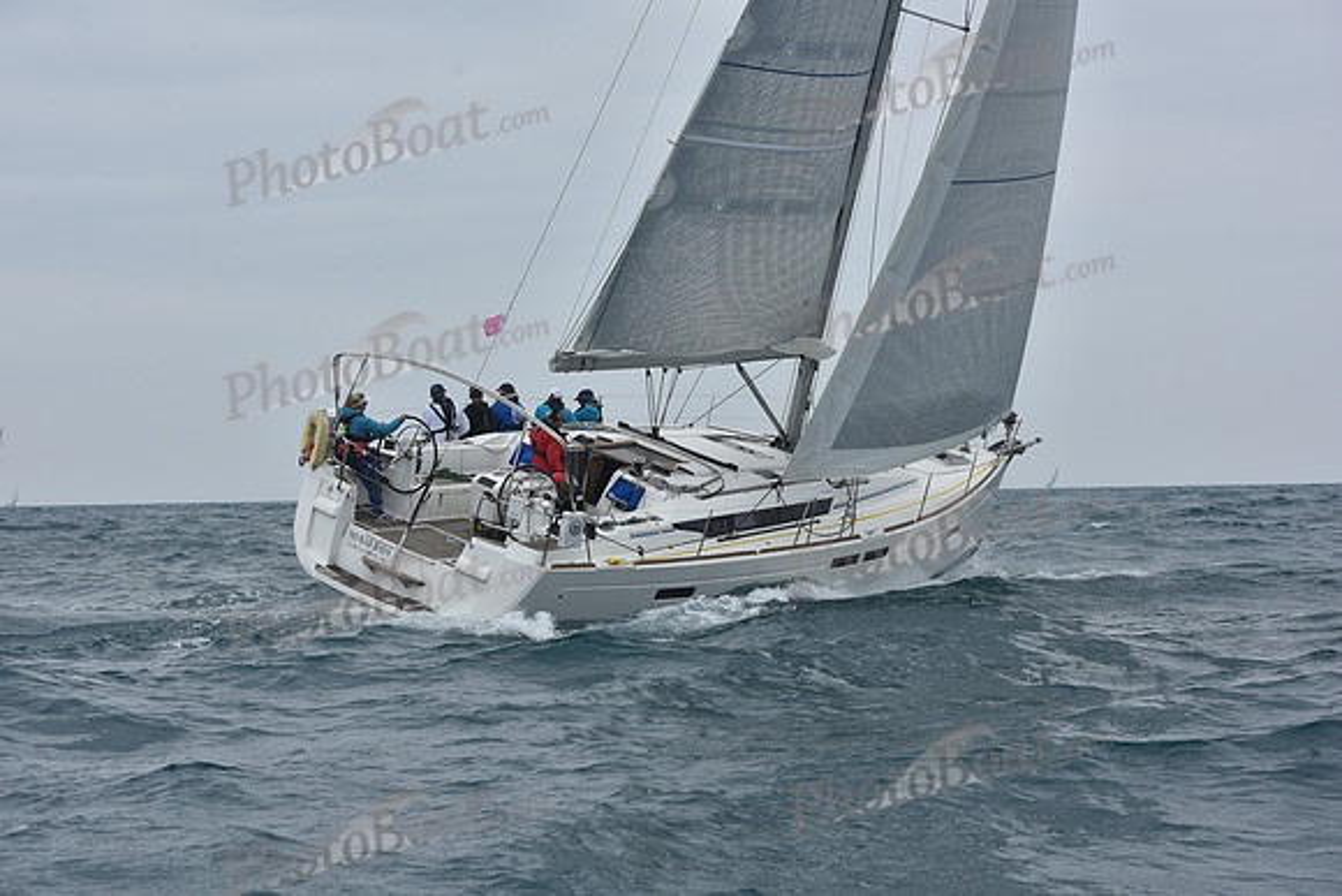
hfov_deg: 24.8
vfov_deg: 16.7
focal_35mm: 82
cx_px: 671
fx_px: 3057
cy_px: 448
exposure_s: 1/800
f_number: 8
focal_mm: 82
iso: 250
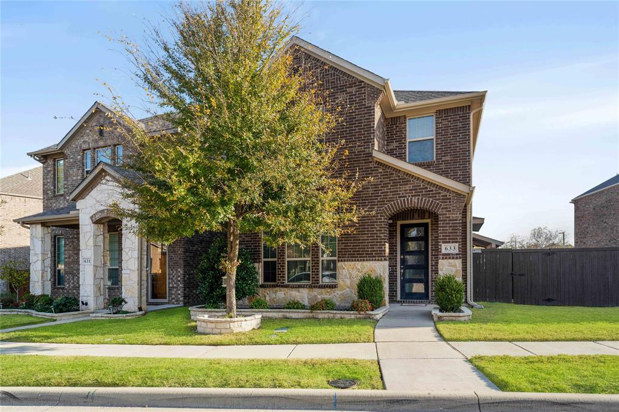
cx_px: 310
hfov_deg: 84.0
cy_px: 206
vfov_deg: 61.9
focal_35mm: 20
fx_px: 344
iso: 100
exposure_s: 1/50
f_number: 9
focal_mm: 20
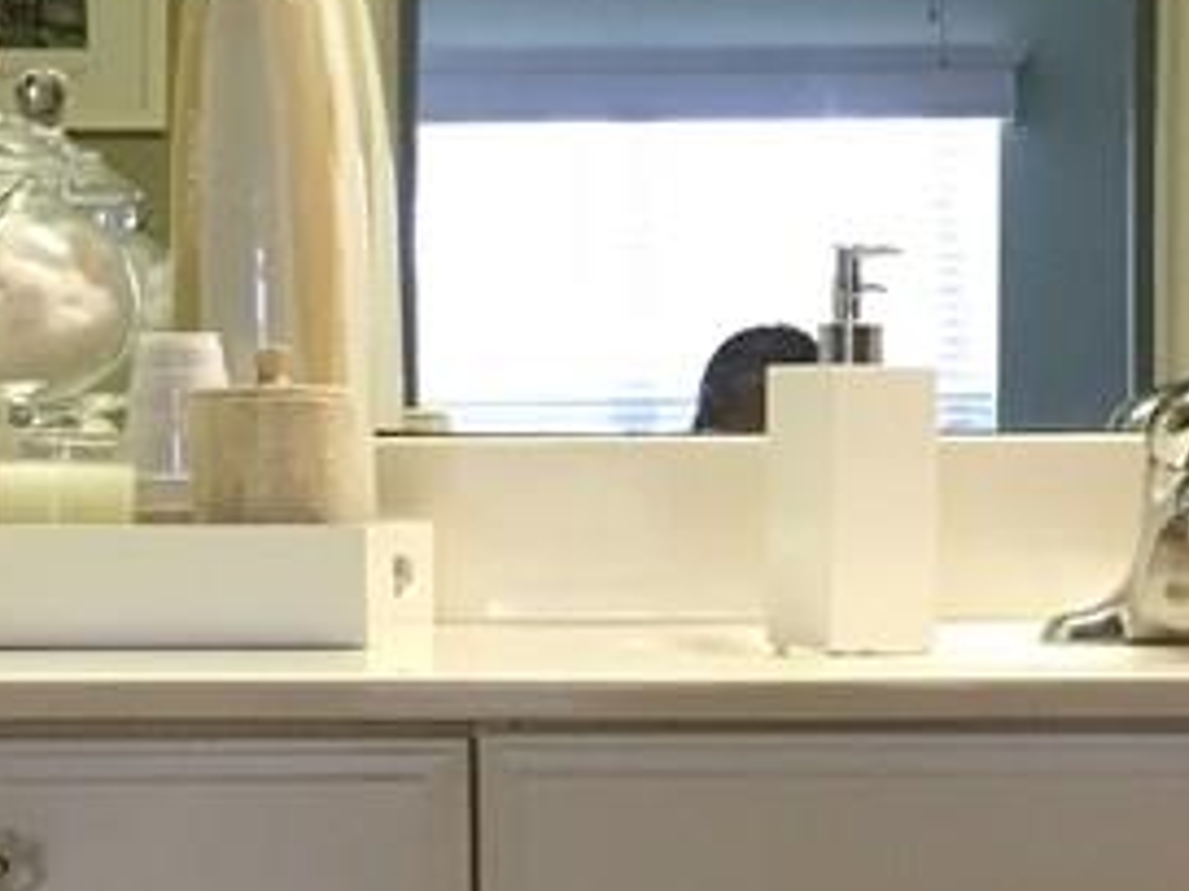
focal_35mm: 109
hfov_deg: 18.0
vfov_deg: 13.5
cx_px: 852
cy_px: 703
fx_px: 3744
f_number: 2.2
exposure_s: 1/30
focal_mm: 4.15
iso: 40
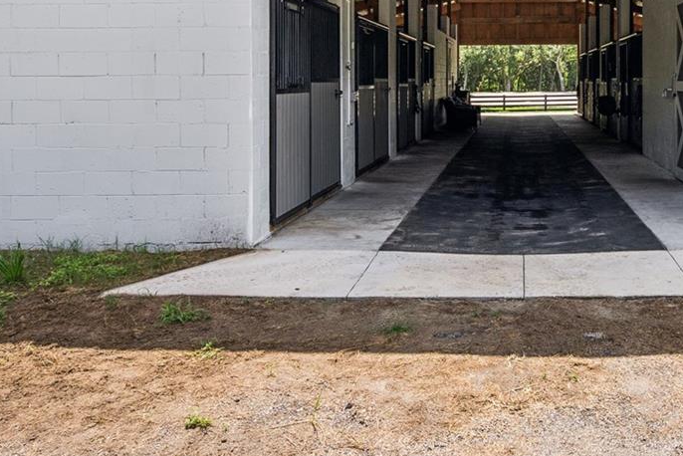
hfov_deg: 44.7
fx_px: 797
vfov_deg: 31.0
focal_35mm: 42
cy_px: 79
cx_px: 520
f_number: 9
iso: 80
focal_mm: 18
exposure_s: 1/100
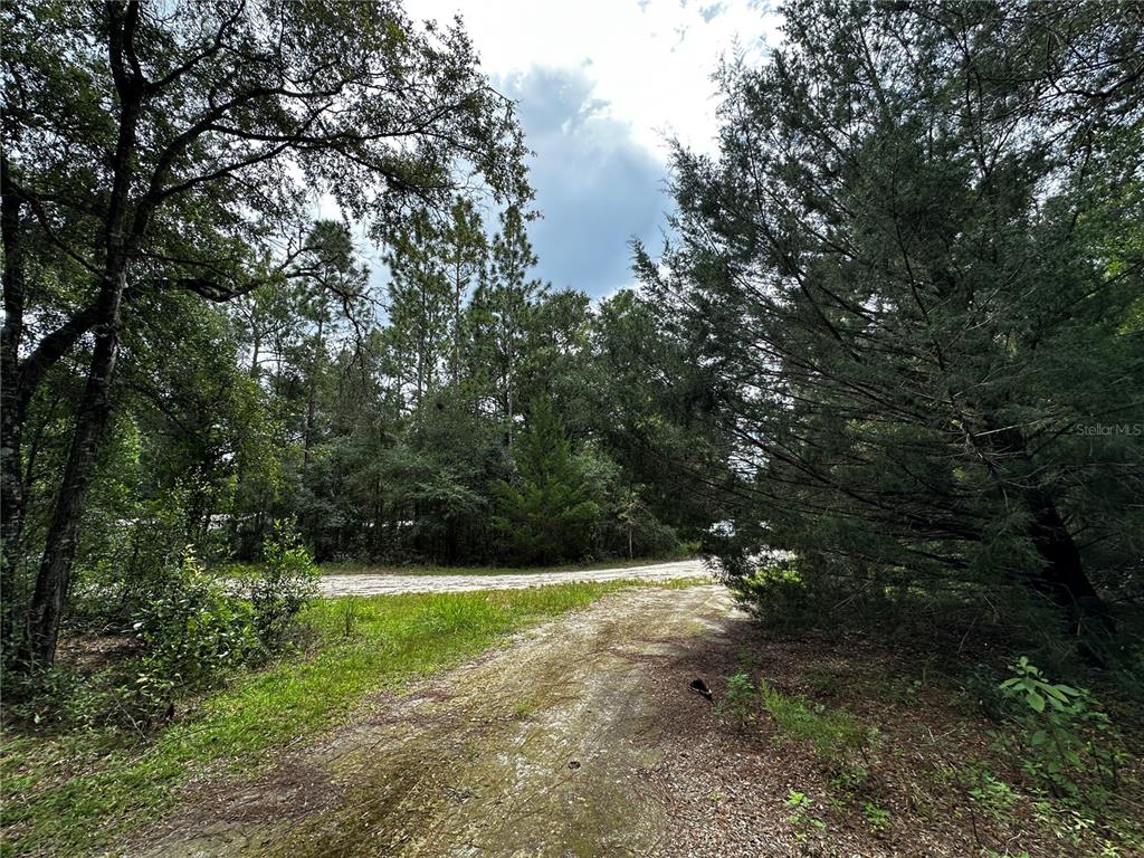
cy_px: 429
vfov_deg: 85.7
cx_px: 572
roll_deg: +2.3
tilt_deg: +12.7
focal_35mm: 14
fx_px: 463
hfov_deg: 102.1
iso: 40
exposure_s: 1/545
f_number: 2.2
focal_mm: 2.22
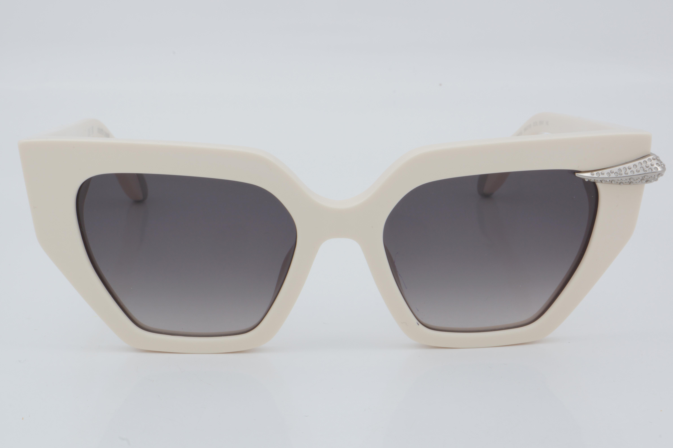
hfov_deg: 24.6
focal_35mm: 82
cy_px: 224
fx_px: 1542
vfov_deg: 16.6
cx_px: 336
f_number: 32
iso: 100
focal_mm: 55
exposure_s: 1/4
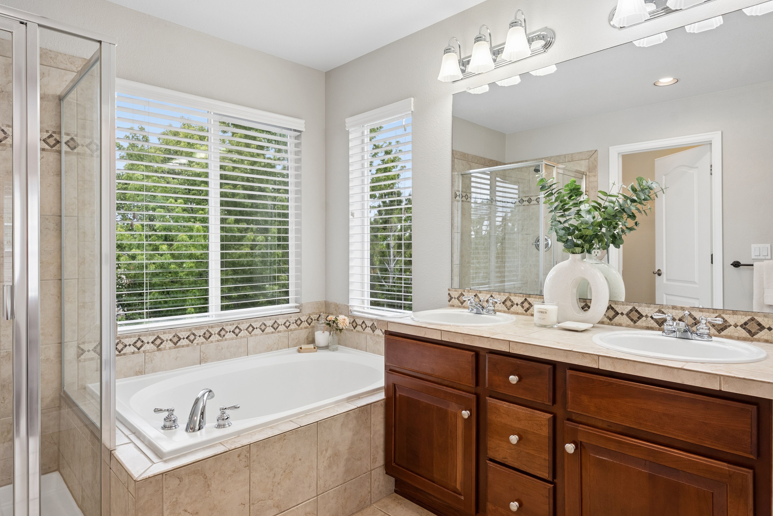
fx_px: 451
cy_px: 250
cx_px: 368
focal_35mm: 21
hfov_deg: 81.1
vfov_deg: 59.5
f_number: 8
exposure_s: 1/60
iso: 640
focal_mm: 20
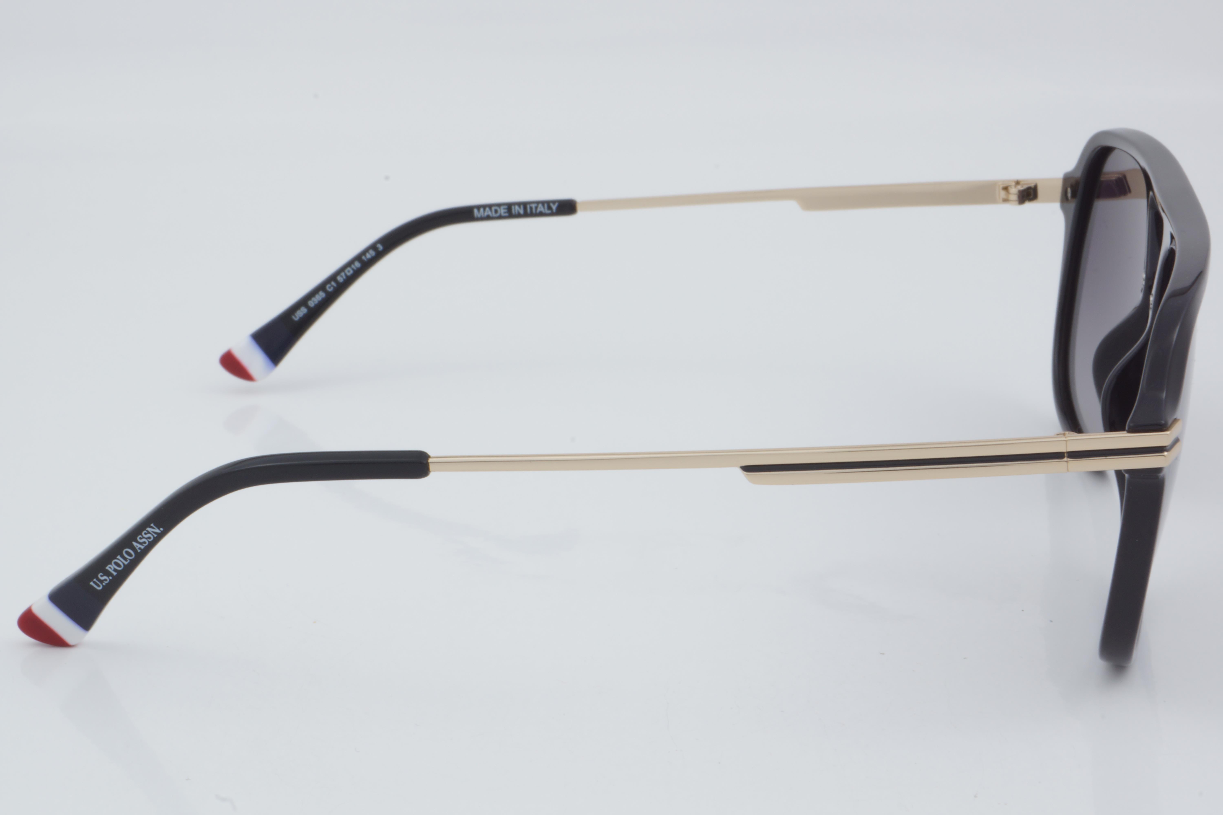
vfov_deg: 18.2
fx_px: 2548
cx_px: 612
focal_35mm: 75
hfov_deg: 27.0
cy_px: 408
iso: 100
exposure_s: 1/3
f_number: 32
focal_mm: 50
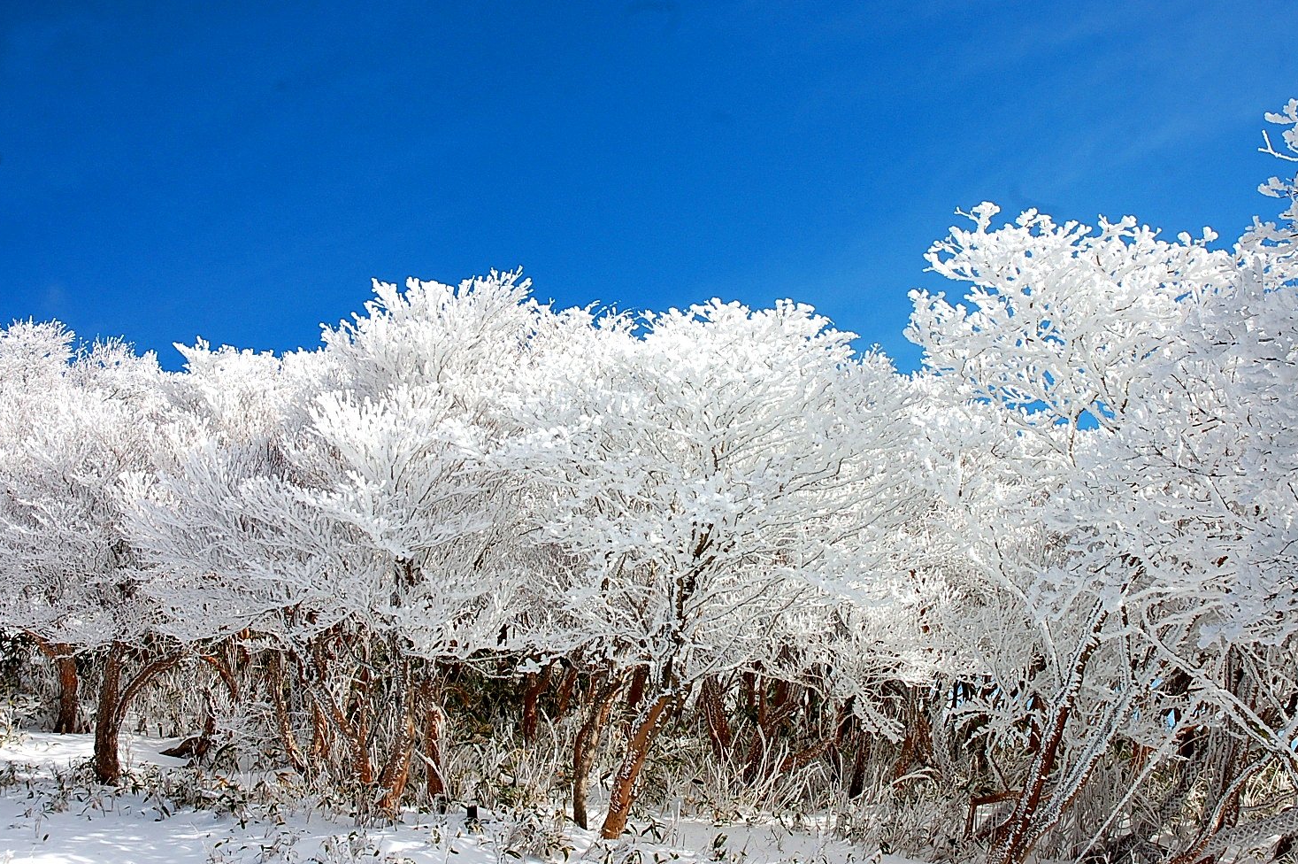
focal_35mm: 42
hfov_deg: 46.9
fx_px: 1496
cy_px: 428
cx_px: 652
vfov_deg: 32.2
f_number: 9.5
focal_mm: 27
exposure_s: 1/350
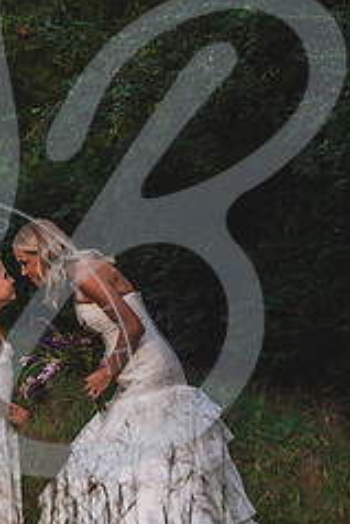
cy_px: 229
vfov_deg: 23.9
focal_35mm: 85
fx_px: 1238
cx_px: 31
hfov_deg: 15.9
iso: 100
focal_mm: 45
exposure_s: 1/200
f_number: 2.8
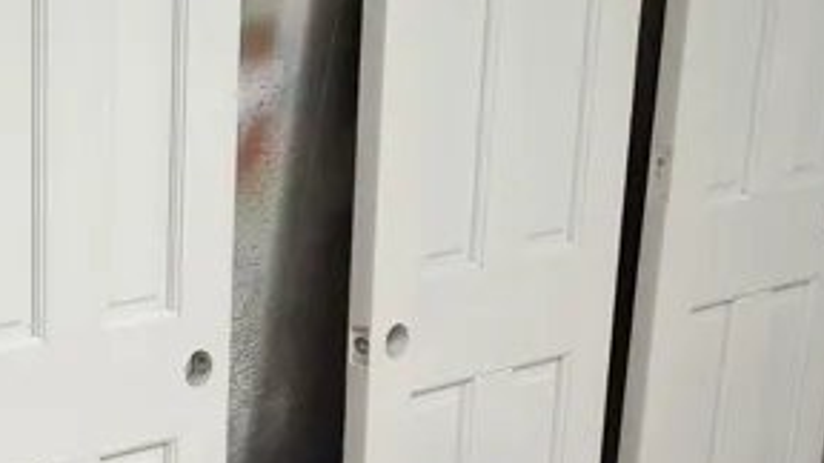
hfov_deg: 22.3
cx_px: -609
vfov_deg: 18.6
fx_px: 1376
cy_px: 454
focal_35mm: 63
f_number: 2.2
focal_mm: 2.2
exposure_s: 1/60
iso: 200
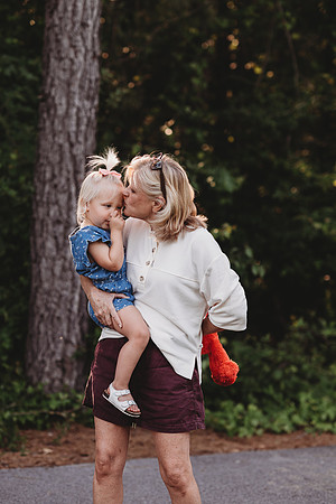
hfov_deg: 16.1
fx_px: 1190
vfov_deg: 23.9
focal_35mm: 85
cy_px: 252
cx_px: 168
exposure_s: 1/250
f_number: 2.2
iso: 100
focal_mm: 85
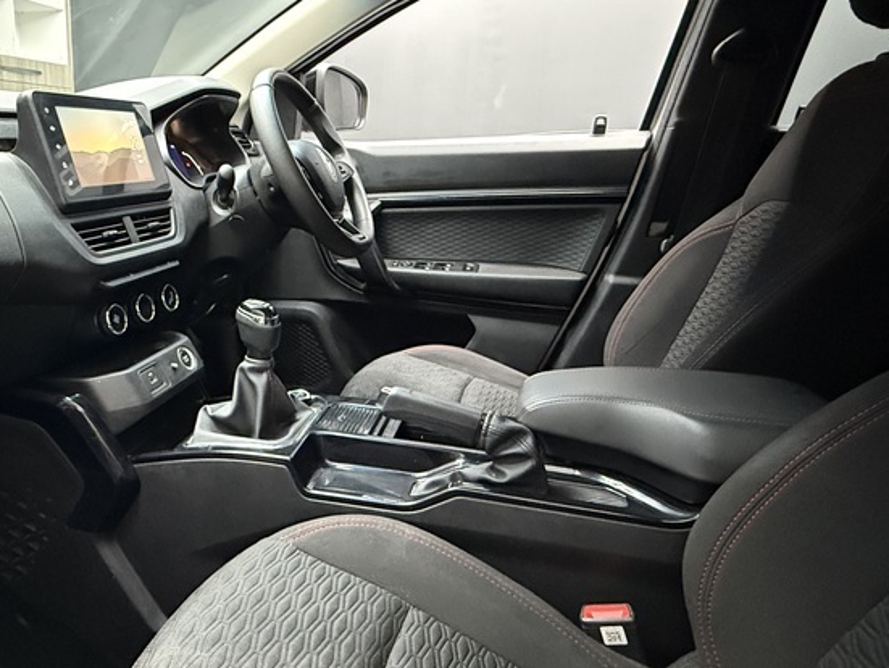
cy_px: 331
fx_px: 668
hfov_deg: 64.7
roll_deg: -1.4
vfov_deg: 53.1
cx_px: 265
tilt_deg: -15.9
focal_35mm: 26
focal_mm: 2.22
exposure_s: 1/33
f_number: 2.2
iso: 1250
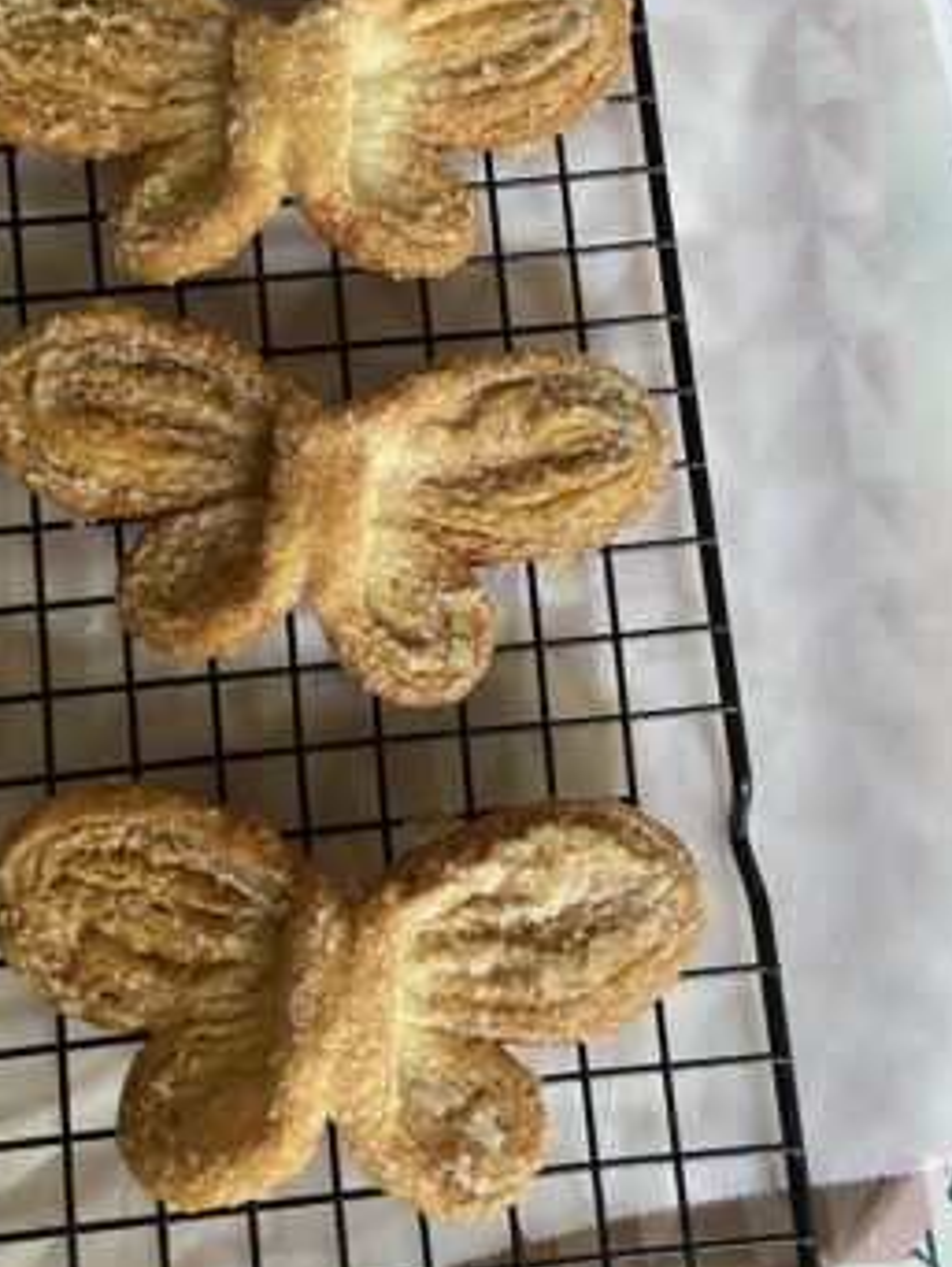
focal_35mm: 38
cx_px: 424
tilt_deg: -80.4
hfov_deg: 37.7
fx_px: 1392
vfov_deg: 48.4
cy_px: 467
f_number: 1.8
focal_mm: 4.25
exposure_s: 1/47
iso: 500
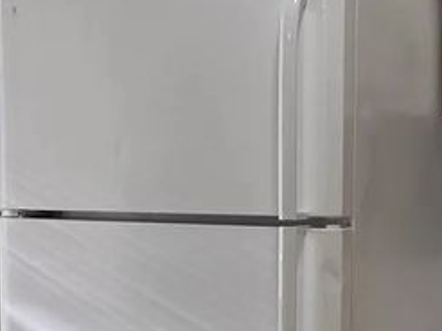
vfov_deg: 14.6
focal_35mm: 100
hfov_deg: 19.6
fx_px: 1276
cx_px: 275
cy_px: 308
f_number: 1.78
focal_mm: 6.76
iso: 125
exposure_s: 1/120
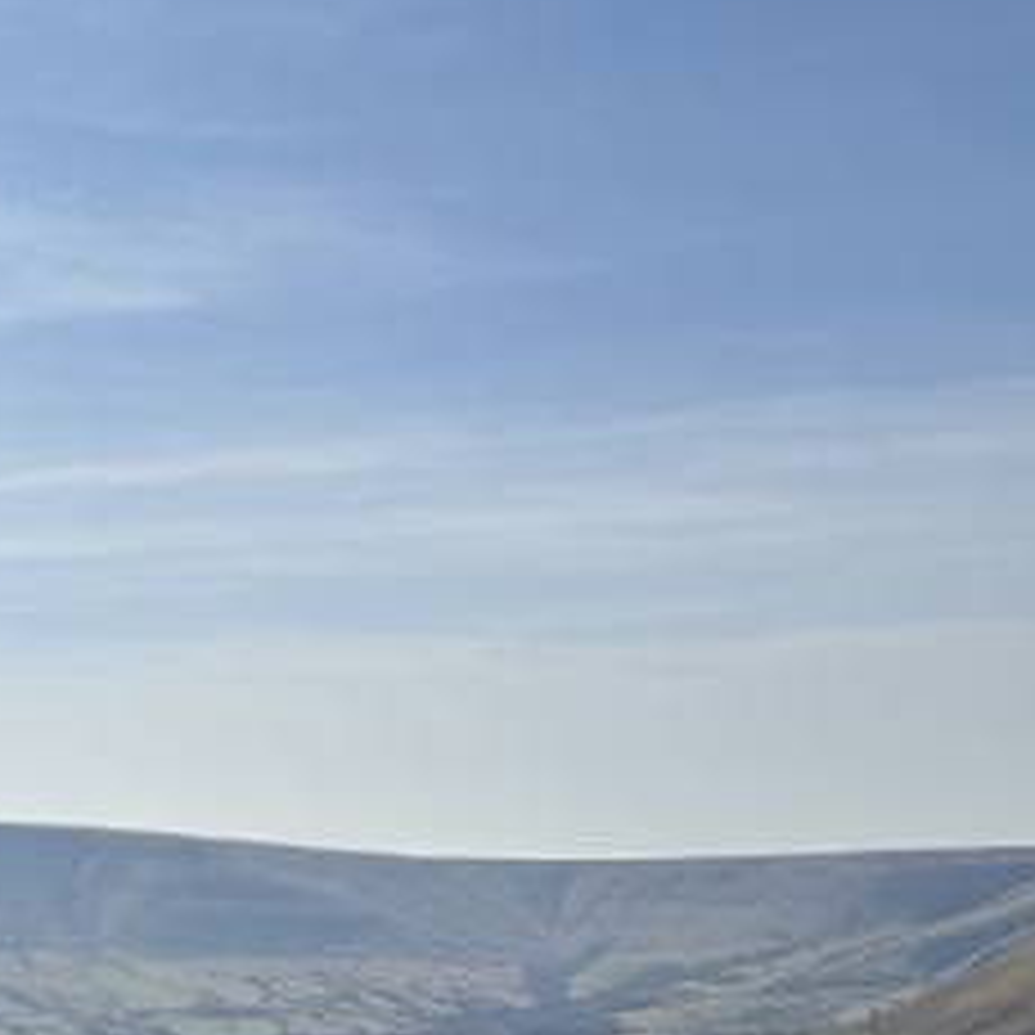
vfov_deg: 27.5
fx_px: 2030
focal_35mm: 60
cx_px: -234
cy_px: 940
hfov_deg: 25.4
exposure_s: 1/12195
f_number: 1.6
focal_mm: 5.96
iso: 50
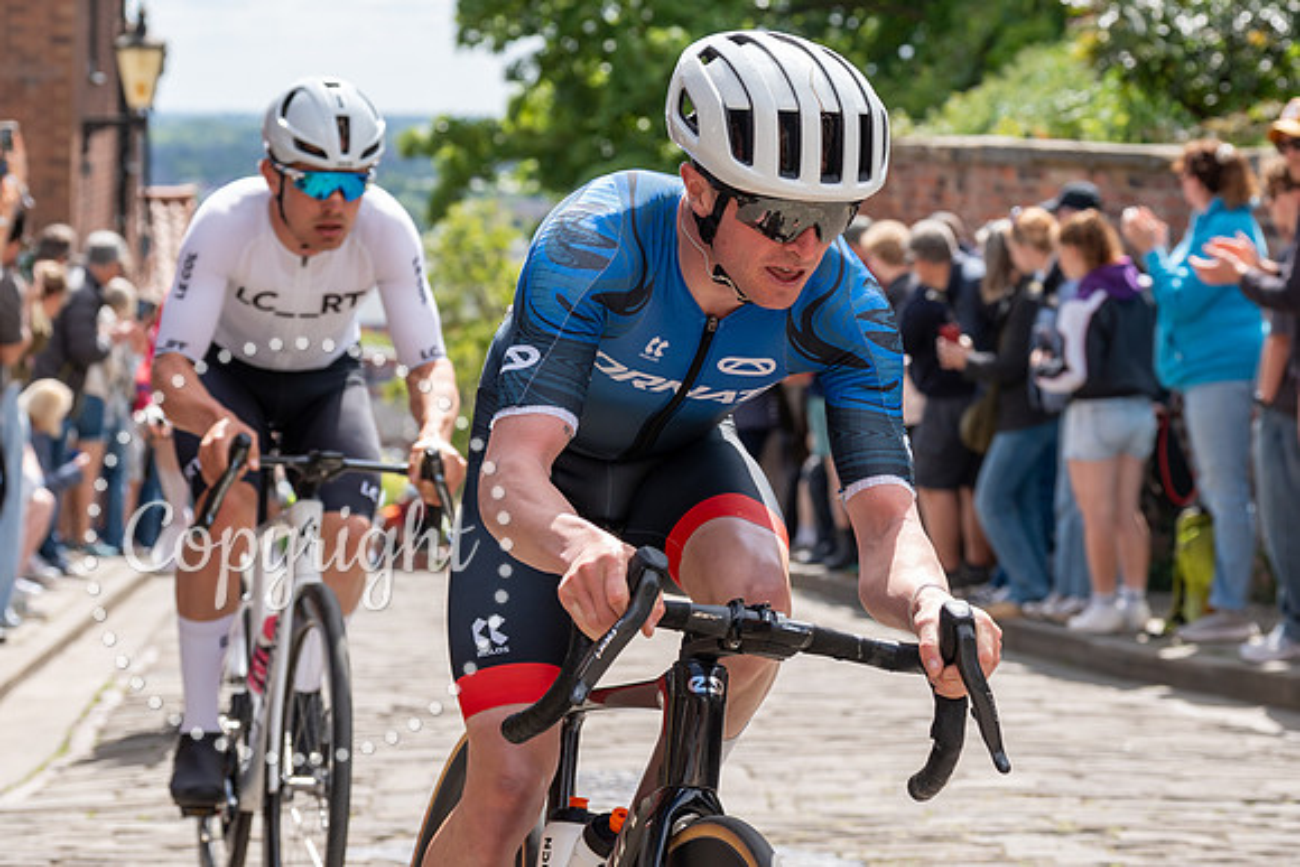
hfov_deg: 20.2
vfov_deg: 13.5
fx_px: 3641
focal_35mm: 101
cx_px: 739
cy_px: 243
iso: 320
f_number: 5
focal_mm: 70
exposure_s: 1/1000
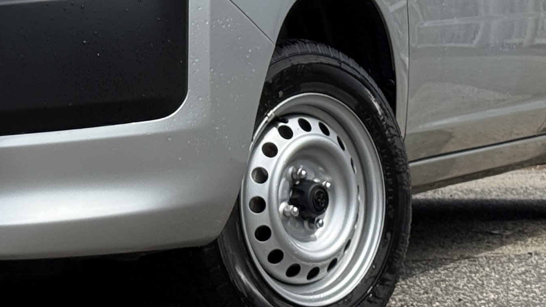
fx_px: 2244
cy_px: -99
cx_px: 73
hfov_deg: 13.8
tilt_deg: +2.0
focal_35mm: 155
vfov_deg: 7.7
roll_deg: +0.4
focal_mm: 6.76
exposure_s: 1/7143
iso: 80
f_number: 1.78
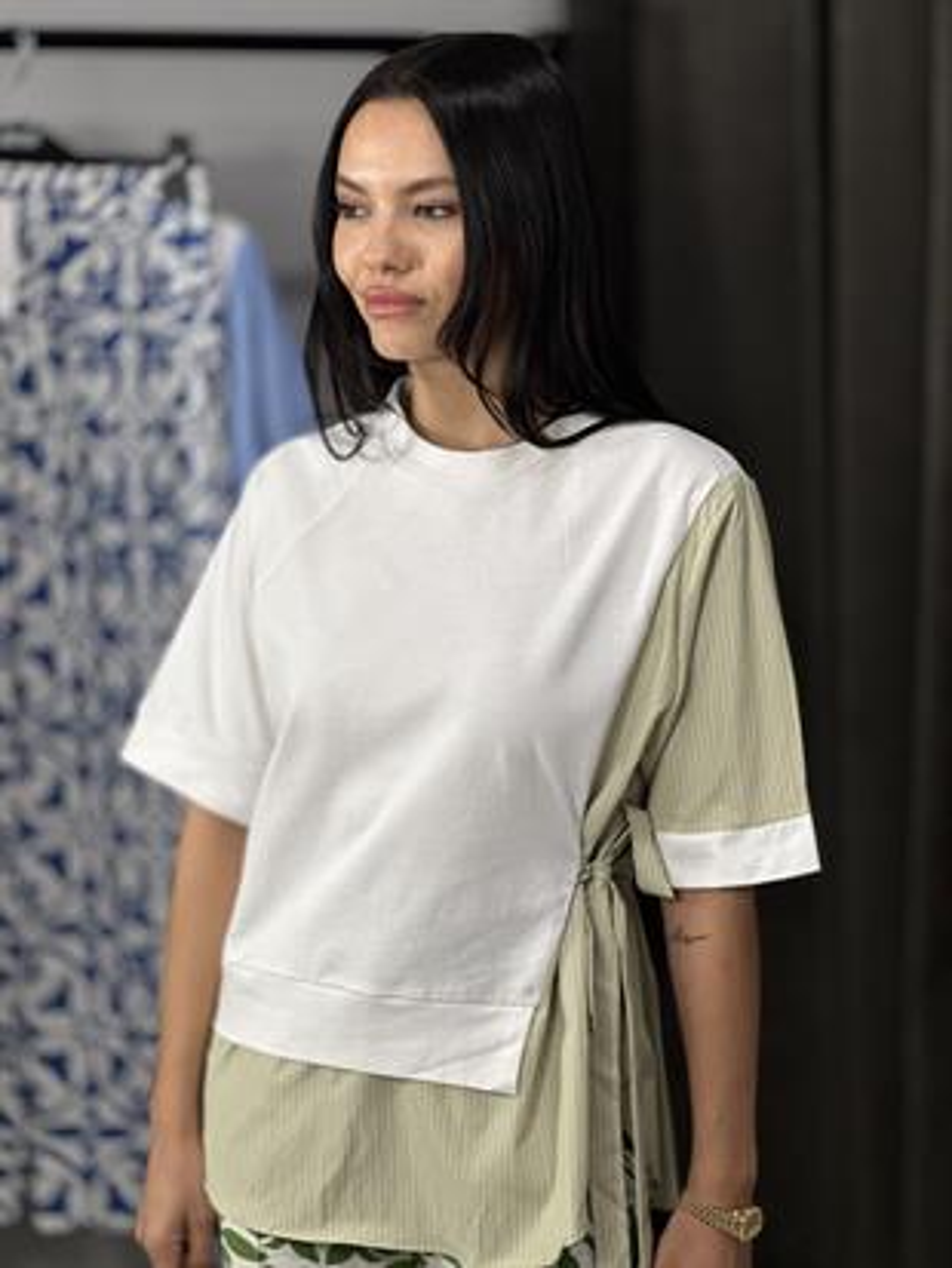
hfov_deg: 19.1
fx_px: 2822
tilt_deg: -8.5
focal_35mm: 77
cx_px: 476
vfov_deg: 25.3
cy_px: 634
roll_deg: +0.6
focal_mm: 9
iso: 80
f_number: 2.8
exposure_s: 1/100
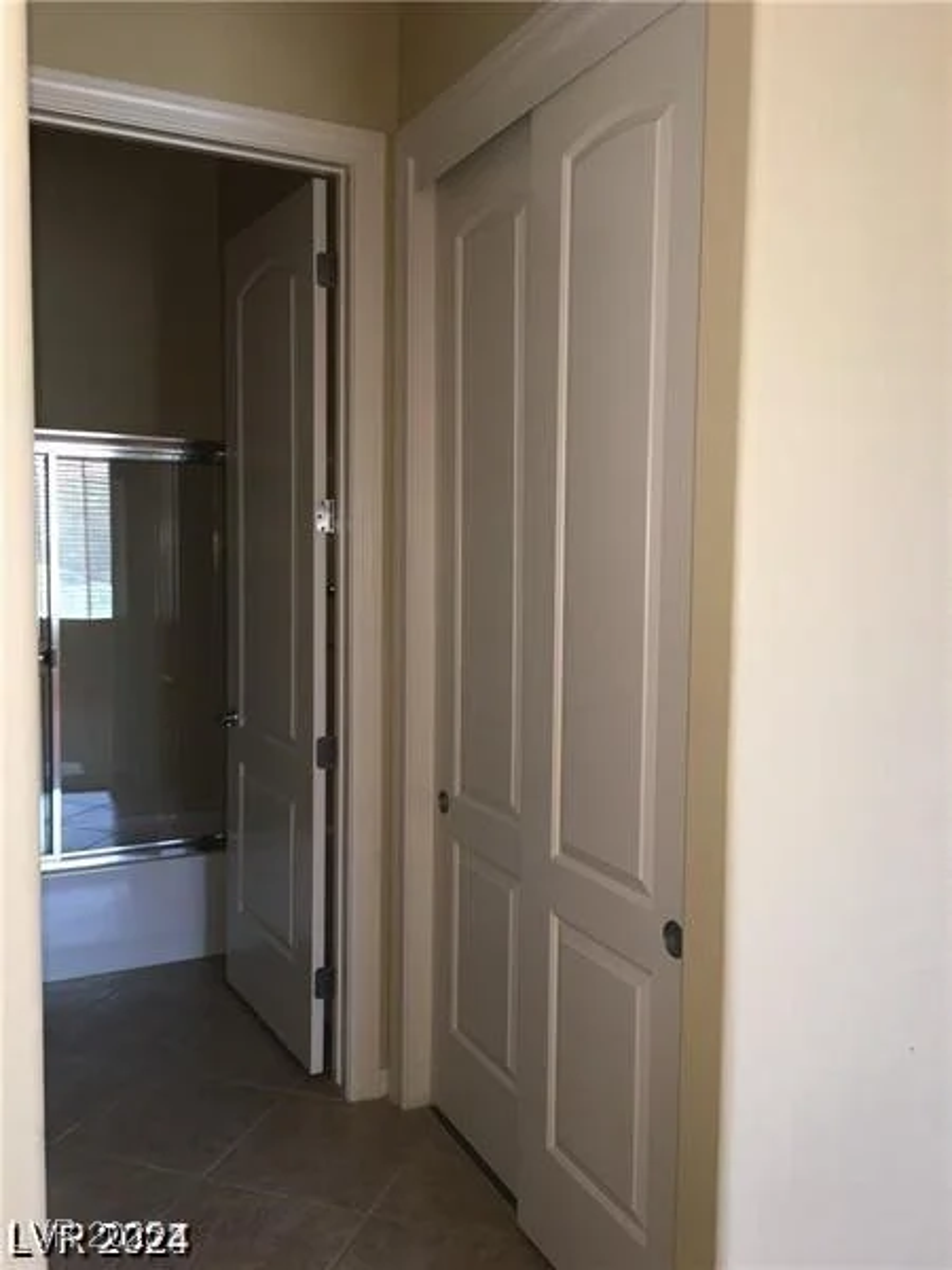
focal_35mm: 29
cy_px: 635
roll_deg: -0.6
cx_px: 476
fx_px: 1063
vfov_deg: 61.7
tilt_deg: -4.3
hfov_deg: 48.2
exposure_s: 1/30
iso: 125
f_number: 2.2
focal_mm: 4.15
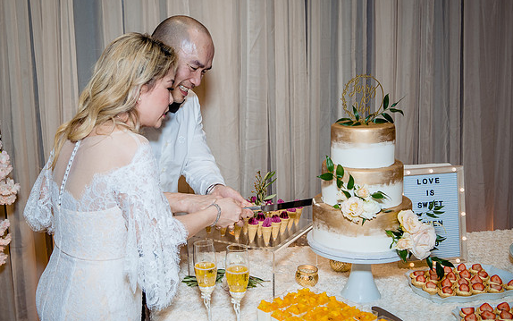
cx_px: 188
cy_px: 138
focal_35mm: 46
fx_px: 643
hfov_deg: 43.1
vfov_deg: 28.0
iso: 800
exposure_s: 1/250
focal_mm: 35
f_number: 4
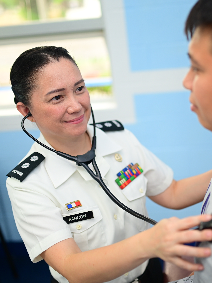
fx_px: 416
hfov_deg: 28.2
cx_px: 154
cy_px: 142
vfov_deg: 37.5
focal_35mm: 51
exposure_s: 1/100
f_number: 1.4
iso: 200
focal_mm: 35
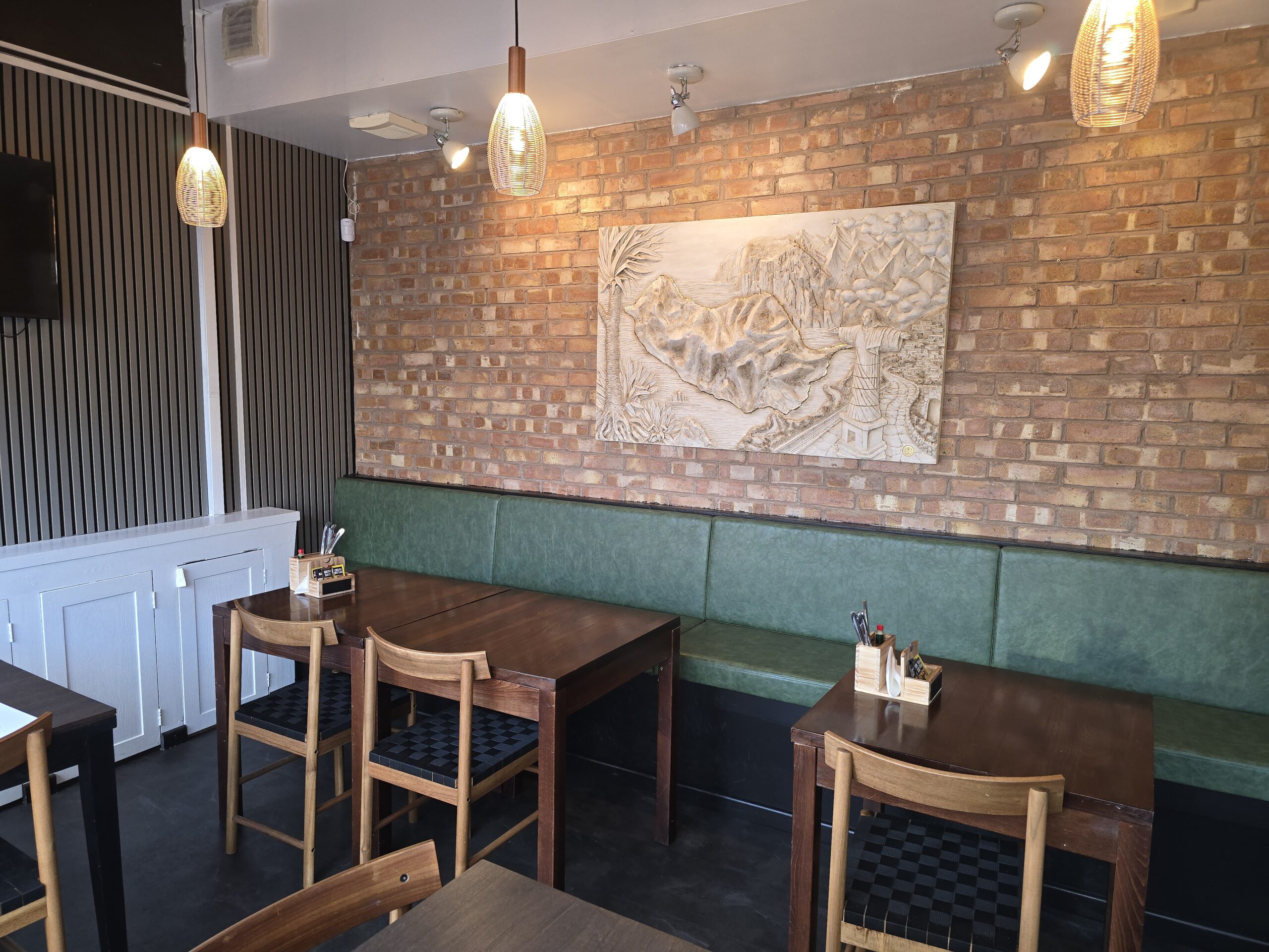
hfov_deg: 73.9
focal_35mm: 23
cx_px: 634
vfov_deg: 58.9
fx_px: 843
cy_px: 476
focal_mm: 6.3
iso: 80
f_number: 1.7
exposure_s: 1/50
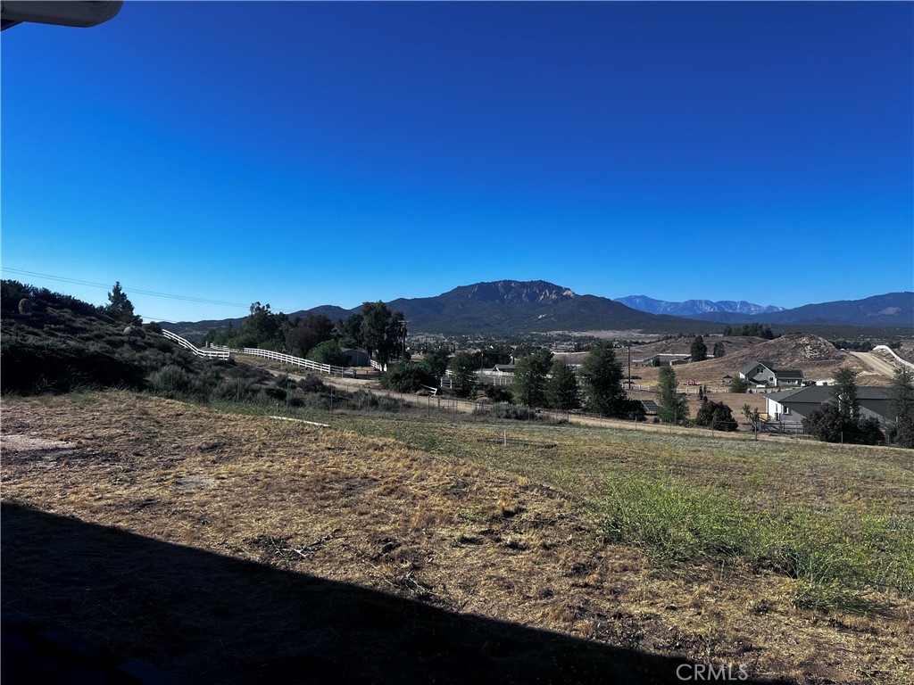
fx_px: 687
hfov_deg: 67.3
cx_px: 457
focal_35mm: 26
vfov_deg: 53.1
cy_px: 342
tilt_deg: +0.2
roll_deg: +0.2
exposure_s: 1/4831
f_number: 1.5
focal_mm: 5.7
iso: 50
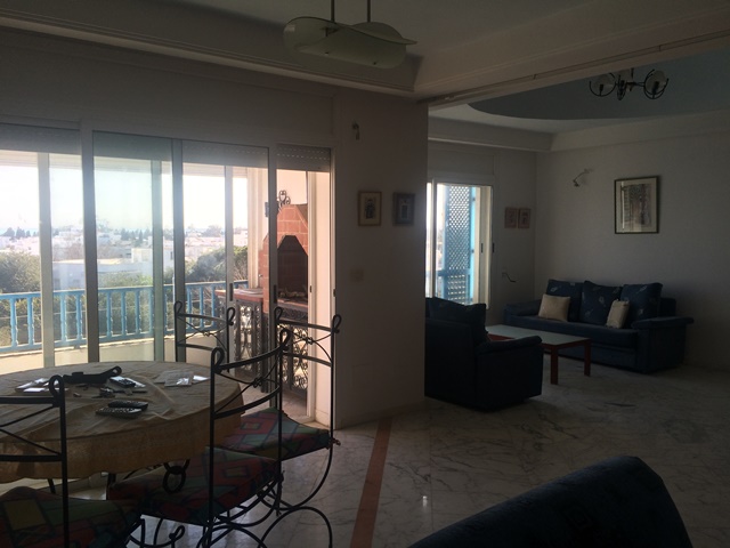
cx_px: 365
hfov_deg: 61.7
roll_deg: +0.4
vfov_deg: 48.2
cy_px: 274
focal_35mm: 29
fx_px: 612
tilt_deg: -4.5
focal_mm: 4.15
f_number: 2.2
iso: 32
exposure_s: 1/376
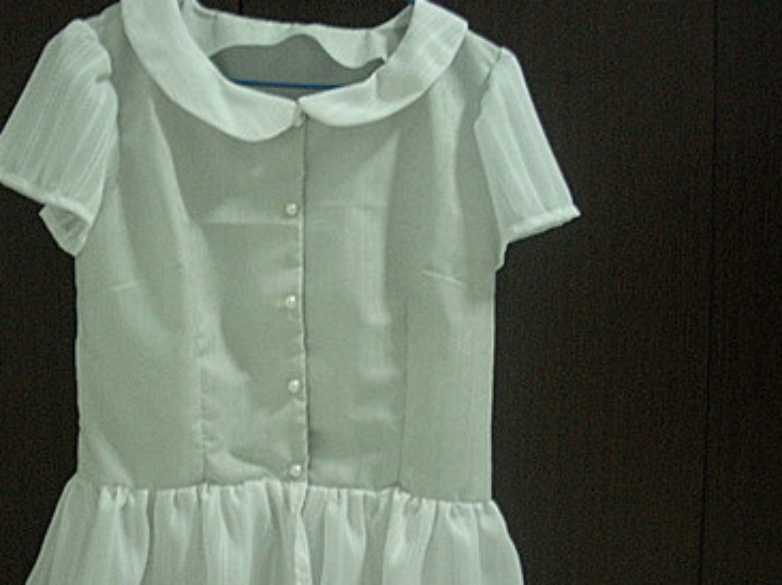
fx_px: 1084
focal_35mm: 48
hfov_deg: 39.4
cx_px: 290
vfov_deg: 30.2
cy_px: 320
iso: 270
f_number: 2.8
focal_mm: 6.2
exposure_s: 1/4
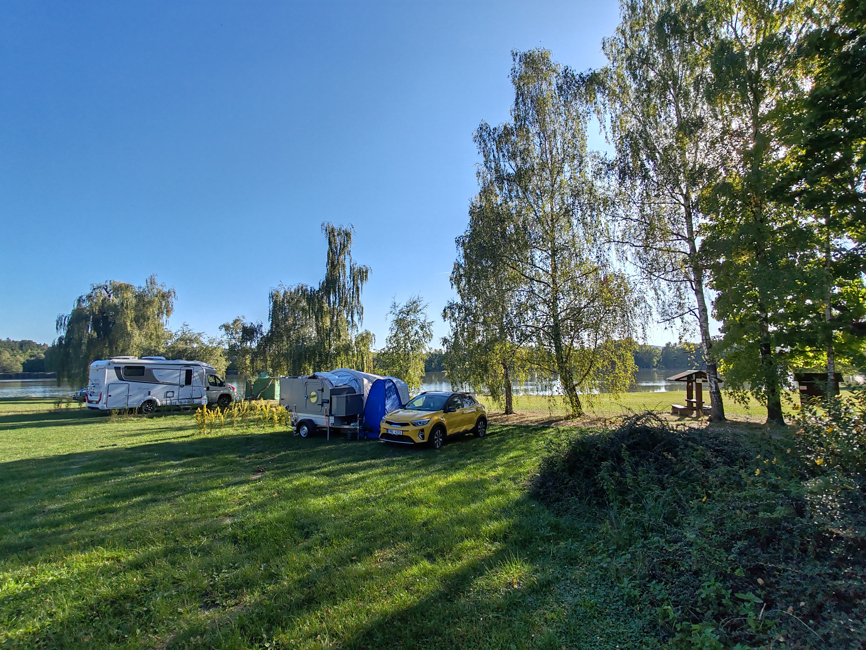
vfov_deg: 78.1
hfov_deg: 94.5
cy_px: 325
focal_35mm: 16
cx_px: 433
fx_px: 400
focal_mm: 1.96
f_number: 2.2
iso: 50
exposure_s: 1/910
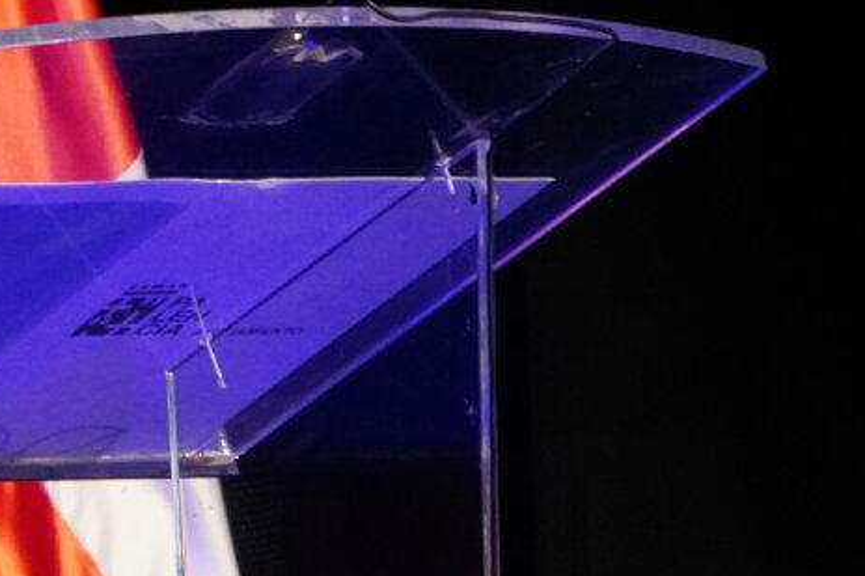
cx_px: -296
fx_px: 16885
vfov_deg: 2.0
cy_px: -191
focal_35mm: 703
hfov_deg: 2.9
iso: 6400
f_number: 6.3
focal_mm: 170
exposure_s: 1/125
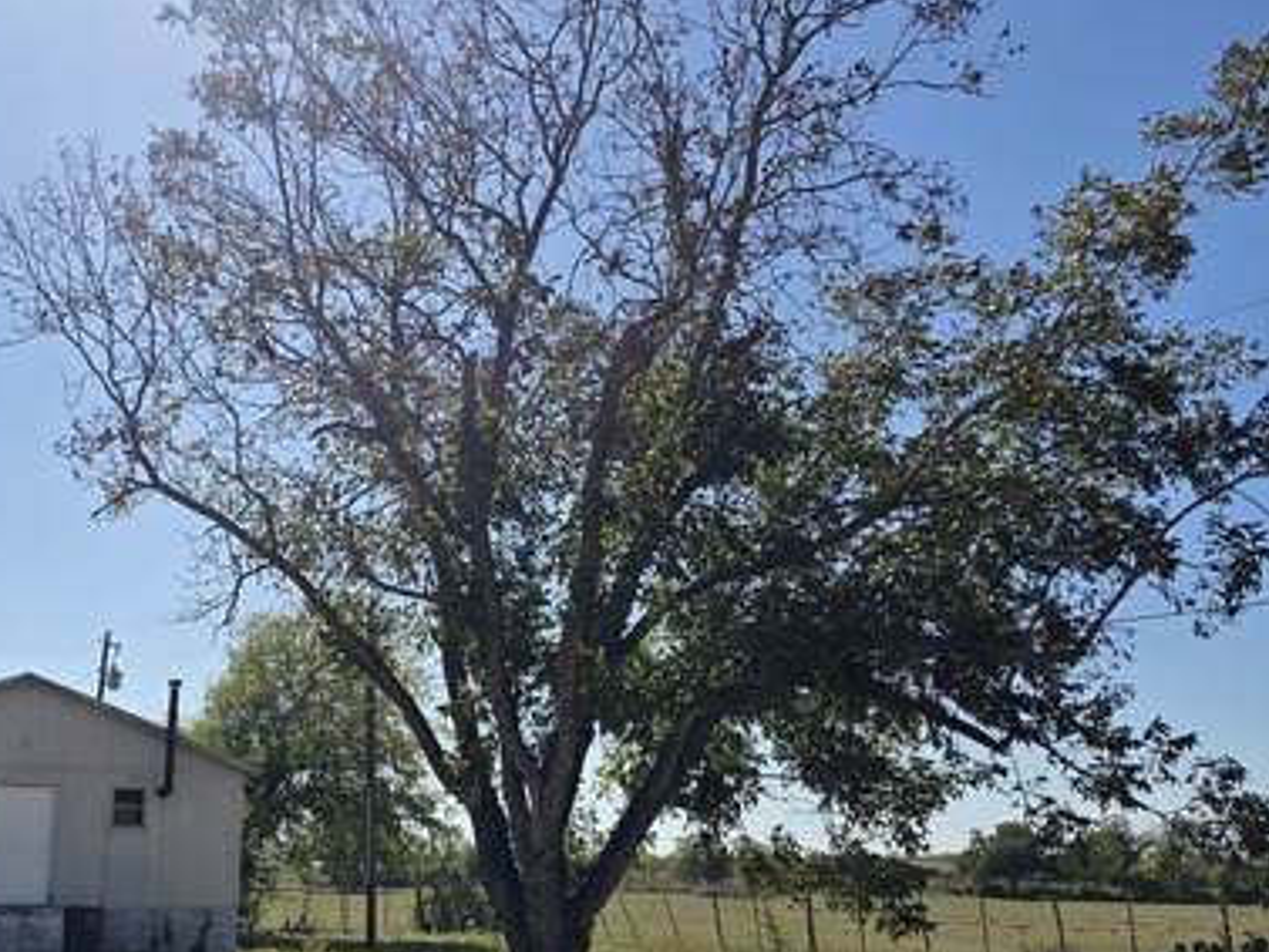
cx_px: 438
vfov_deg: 36.6
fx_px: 1430
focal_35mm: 39
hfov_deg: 47.2
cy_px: 612
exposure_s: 1/1441
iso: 12
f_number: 1.7
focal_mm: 6.3
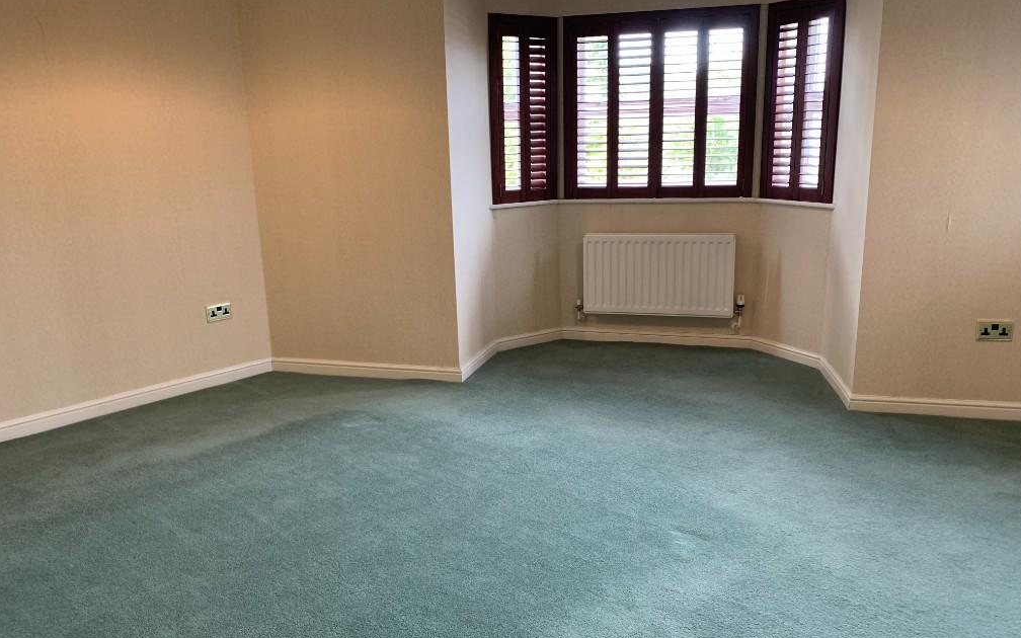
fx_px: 779
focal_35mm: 28
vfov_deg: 44.5
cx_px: 518
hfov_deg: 66.5
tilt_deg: -14.5
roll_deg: +1.8
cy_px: 318
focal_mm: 4.25
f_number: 1.8
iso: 160
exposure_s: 1/60
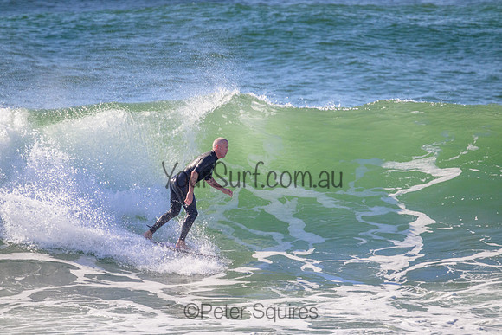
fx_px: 11158
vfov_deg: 1.7
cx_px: 251
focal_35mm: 800
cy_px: 168
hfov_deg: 2.6
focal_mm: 800
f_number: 11
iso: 1250
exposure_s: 1/2000
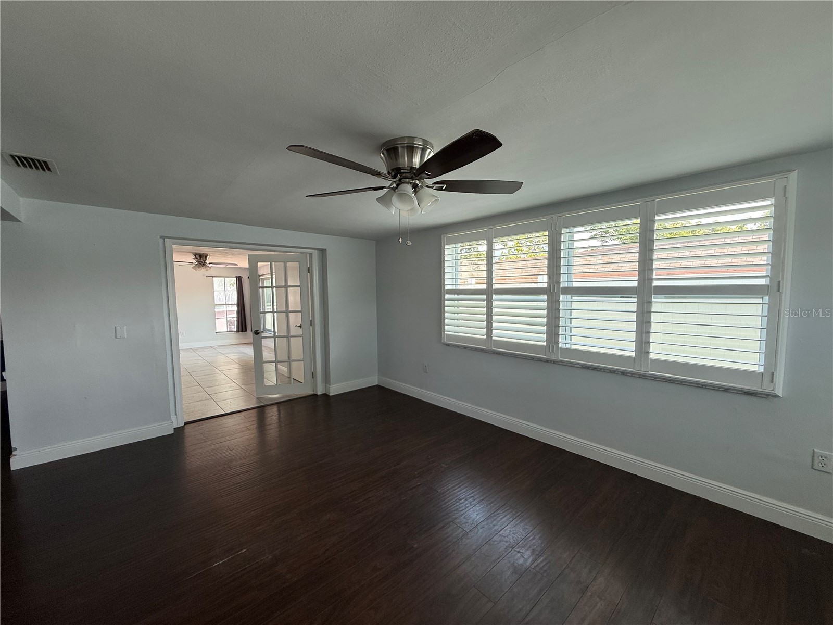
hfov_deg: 102.1
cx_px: 416
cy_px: 312
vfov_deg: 85.7
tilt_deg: -2.7
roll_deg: +0.5
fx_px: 337
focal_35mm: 14
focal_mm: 2.22
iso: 64
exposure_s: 1/108
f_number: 2.2
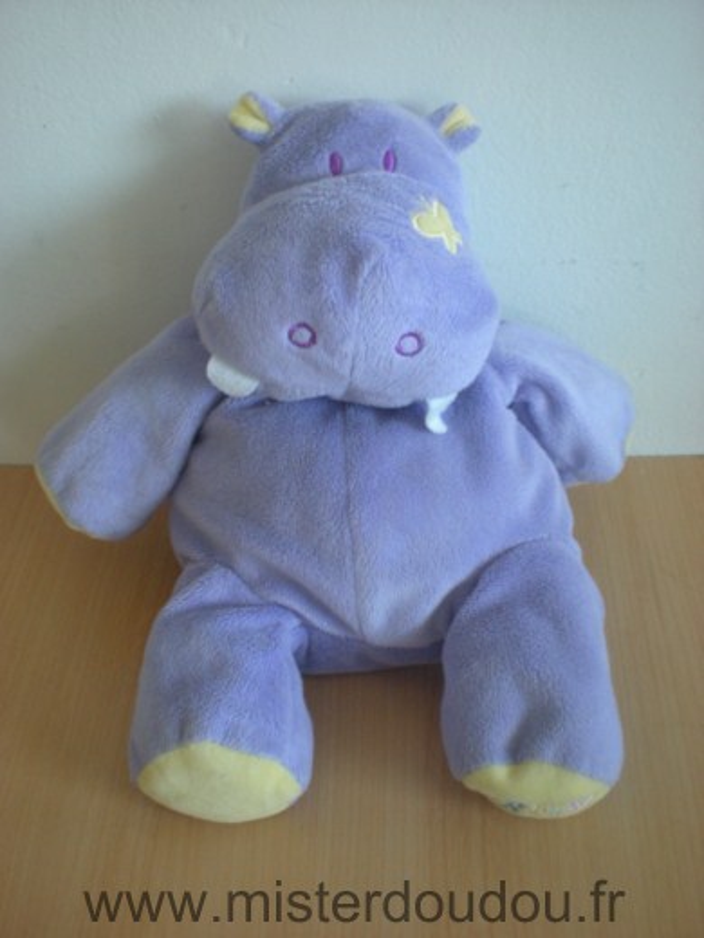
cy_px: 469
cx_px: 352
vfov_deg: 49.0
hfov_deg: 37.7
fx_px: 1030
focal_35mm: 38
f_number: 3.1
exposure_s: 1/16.8
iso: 200
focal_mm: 6.3
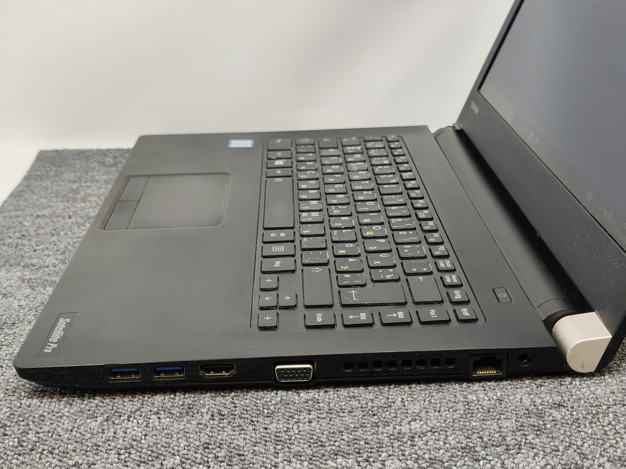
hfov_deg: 41.2
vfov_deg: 31.5
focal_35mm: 46
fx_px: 832
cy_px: 234
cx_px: 313
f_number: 1.7
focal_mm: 6.07
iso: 200
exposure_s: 1/100
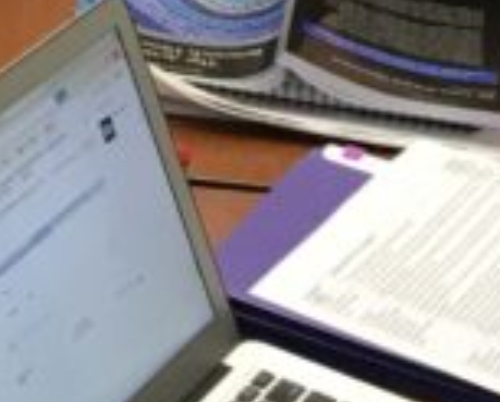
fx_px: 2802
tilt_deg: -15.3
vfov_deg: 7.6
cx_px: -552
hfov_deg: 9.4
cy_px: -598
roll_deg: +0.7
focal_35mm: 189
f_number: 2.2
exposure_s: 1/30
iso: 80
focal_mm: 4.15
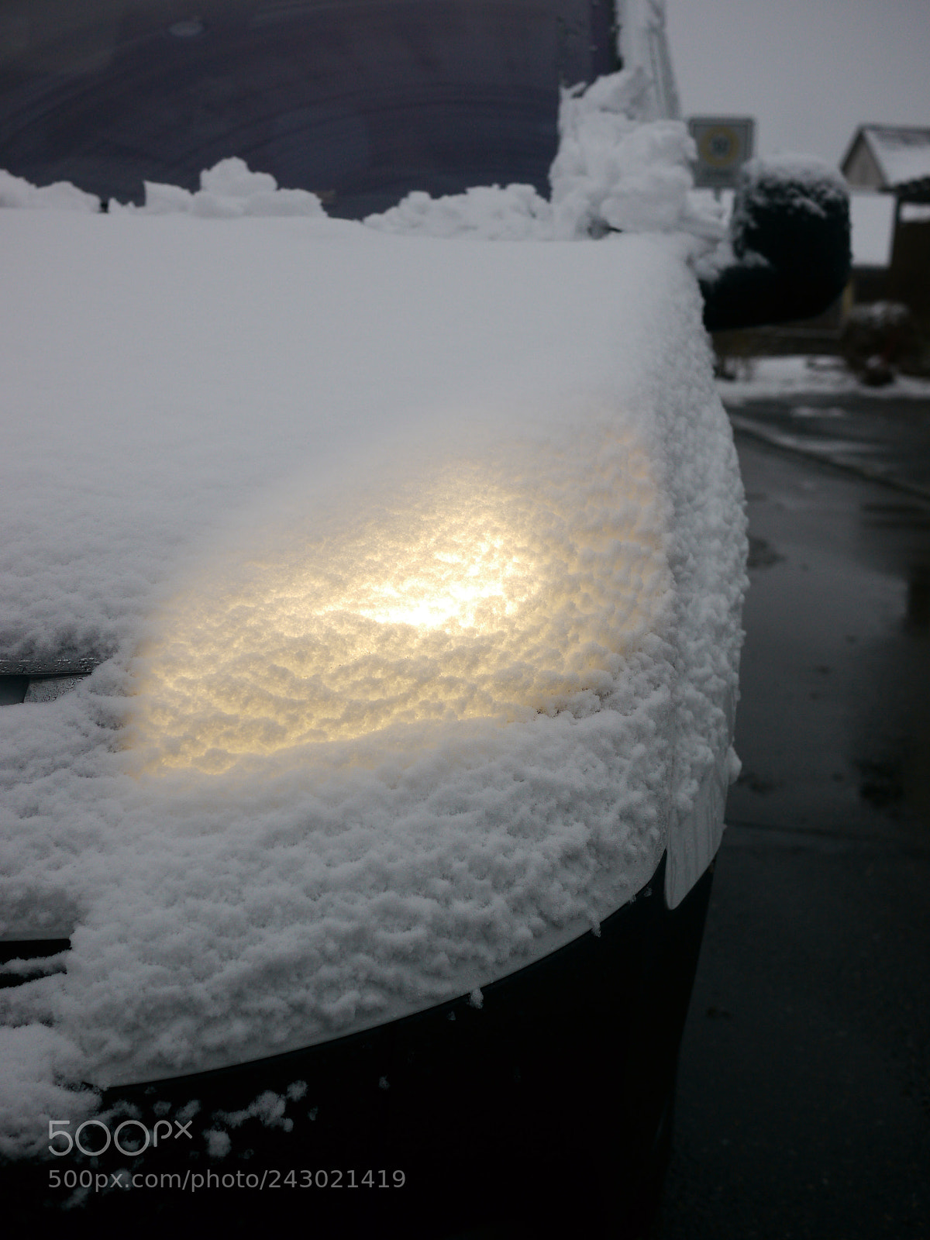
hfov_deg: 36.0
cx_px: 465
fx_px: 1433
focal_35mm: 40
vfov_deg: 46.8
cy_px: 620
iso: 160
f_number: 2.8
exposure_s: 1/1000
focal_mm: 20
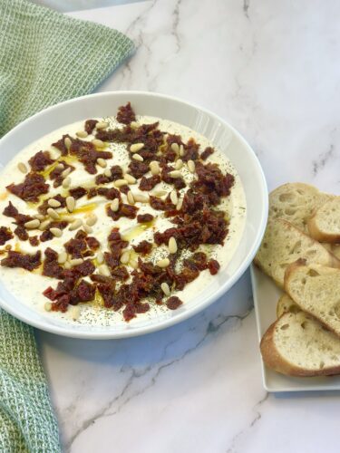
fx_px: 629
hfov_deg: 30.3
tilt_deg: -55.9
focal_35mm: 48
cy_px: 226
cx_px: 170
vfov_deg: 39.7
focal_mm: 6.86
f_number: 1.78
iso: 64
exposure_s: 1/131
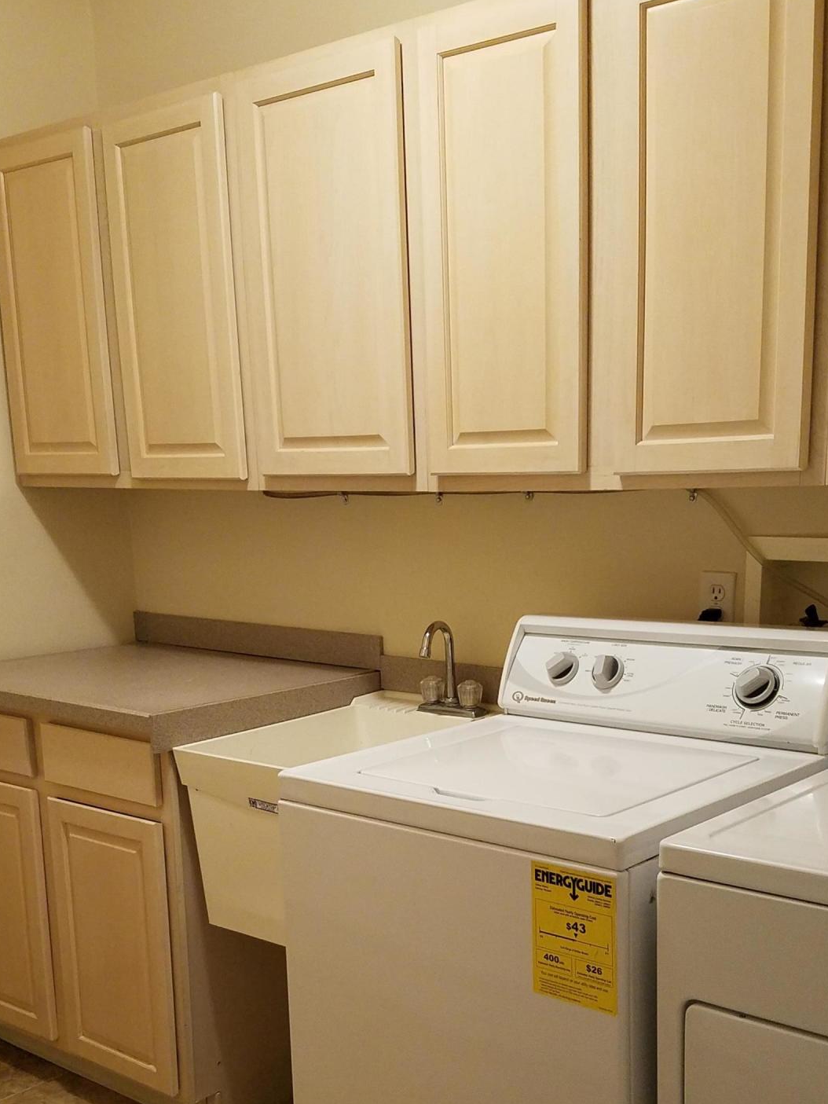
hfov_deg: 38.5
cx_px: 496
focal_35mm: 37
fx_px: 1180
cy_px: 741
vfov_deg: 49.2
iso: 160
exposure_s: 1/40
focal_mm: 4.2
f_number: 1.7
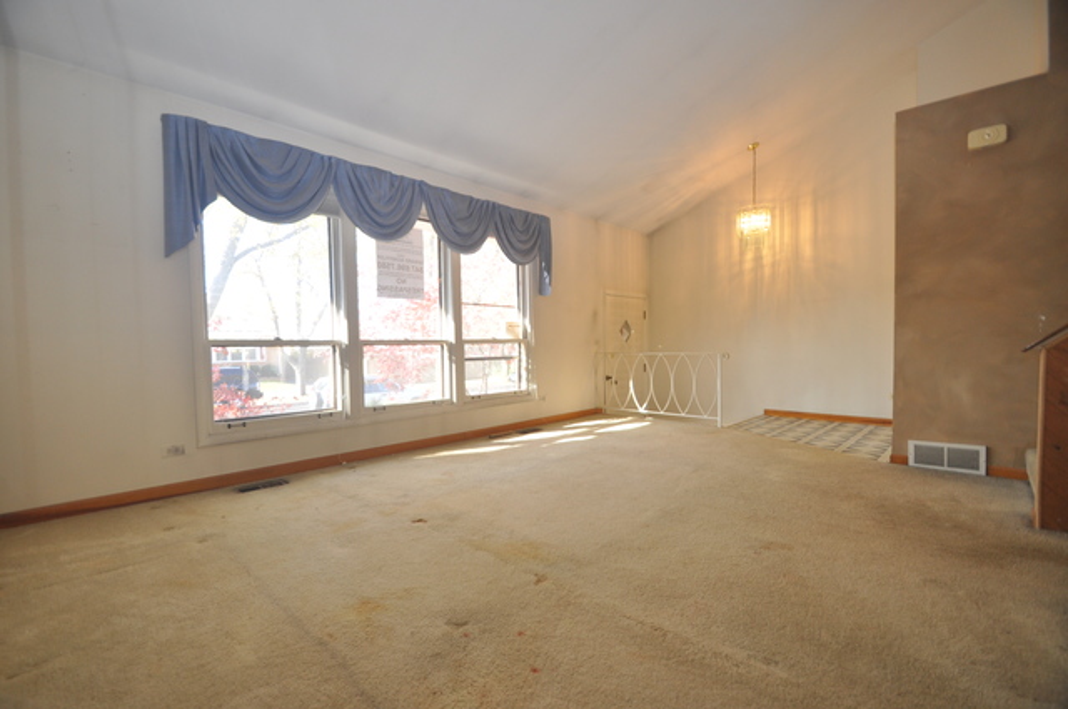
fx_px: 444
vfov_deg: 77.2
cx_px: 534
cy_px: 354
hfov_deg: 100.5
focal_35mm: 15
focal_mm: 10
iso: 400
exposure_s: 1/100
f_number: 5
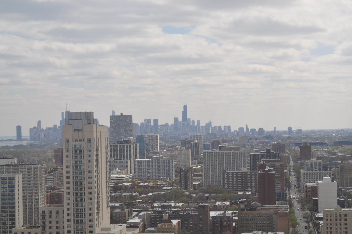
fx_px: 806
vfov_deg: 16.5
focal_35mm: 82
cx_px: 176
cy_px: 117
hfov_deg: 24.6
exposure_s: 1/320
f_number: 9
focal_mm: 55
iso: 200
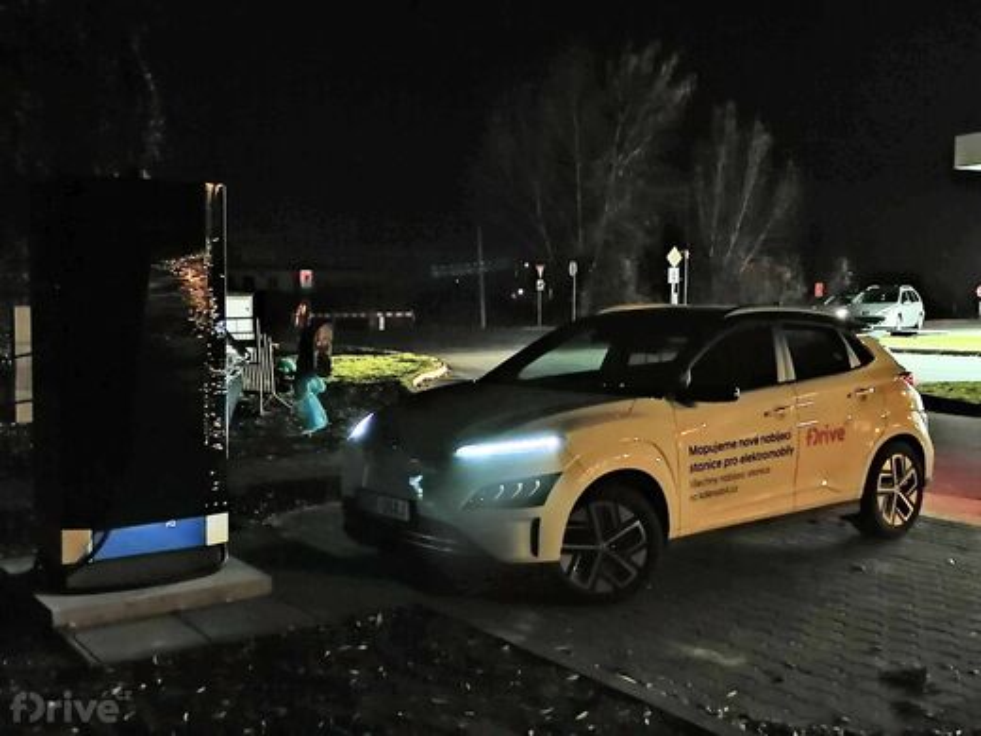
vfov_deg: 36.0
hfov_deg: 46.8
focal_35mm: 40
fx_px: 1134
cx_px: 490
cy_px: 368
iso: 1000
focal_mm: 5.3
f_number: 1.8
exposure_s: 1/1.25
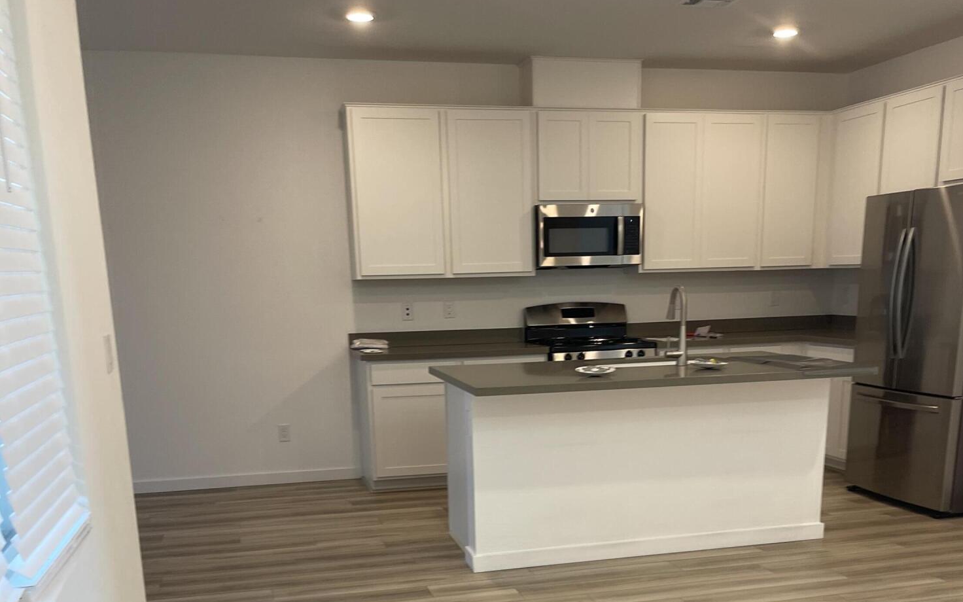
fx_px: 945
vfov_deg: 33.6
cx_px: 490
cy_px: 533
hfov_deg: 54.0
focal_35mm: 36
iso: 100
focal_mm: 5.1
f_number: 1.6
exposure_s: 1/120
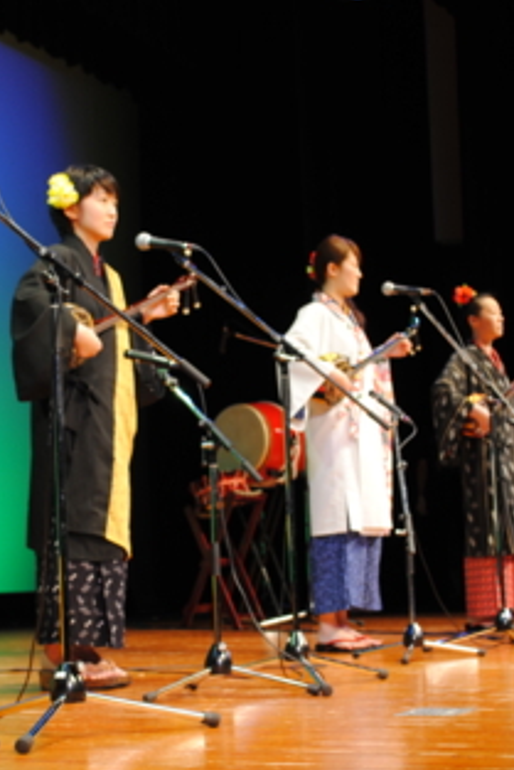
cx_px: 187
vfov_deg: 28.1
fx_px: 1540
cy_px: 402
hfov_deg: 18.9
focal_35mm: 72
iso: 180
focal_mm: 30
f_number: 4.5
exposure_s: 1/15
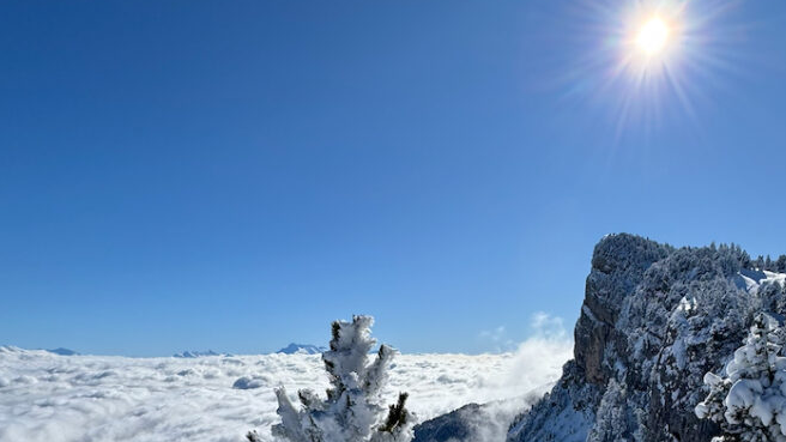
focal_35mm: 28
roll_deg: +2.0
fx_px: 584
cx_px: 473
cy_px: 417
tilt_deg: -5.7
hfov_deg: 67.2
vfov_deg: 38.0
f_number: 2.2
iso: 40
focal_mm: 2.22
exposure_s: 1/4132
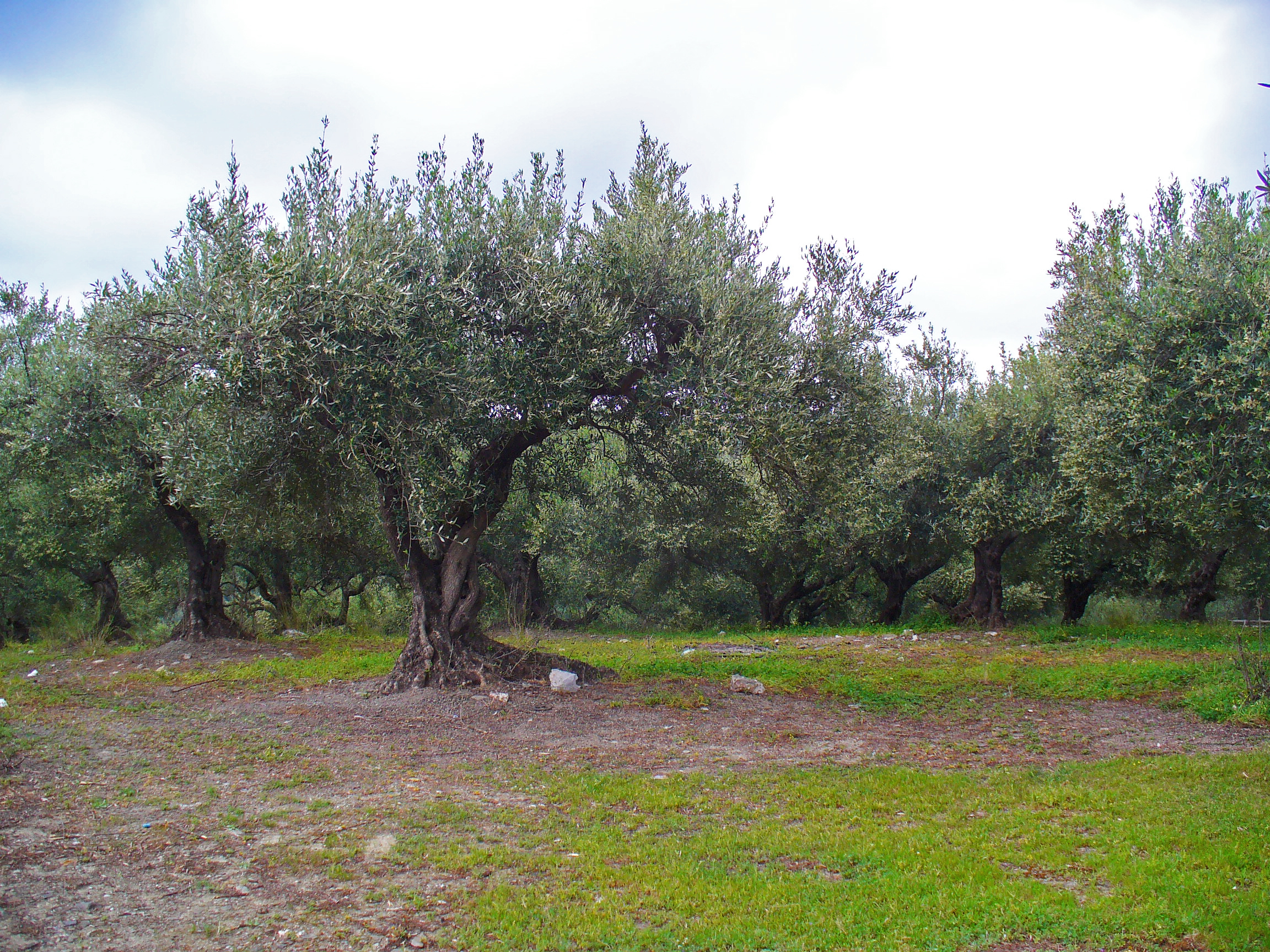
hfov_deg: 50.1
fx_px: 1357
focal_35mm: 37
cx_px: 635
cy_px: 476
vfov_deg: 38.7
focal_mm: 6.1
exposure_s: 1/125
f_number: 2.8
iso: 64
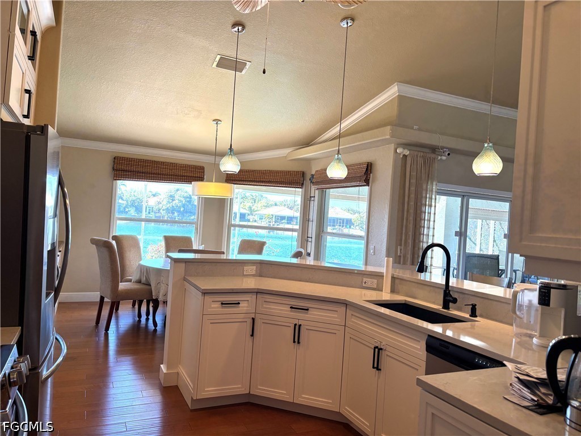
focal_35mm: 26
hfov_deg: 67.3
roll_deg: -3.9
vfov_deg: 53.1
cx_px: 290
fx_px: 436
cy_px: 218
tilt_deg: -0.5
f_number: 1.6
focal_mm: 5.96
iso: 100
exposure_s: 1/120
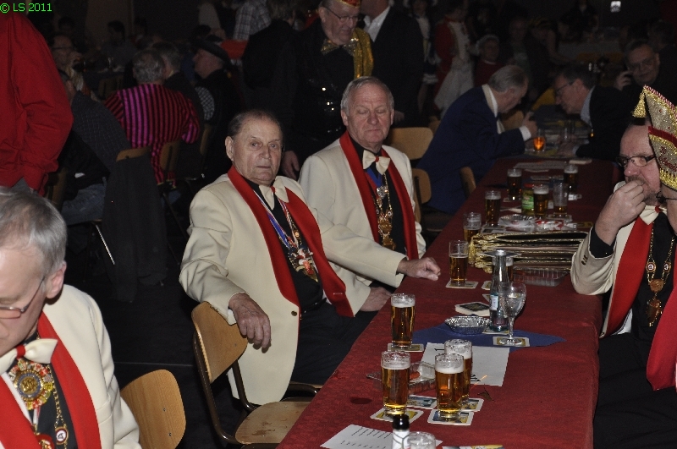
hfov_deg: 28.1
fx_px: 1352
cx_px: 338
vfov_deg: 18.9
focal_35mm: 72
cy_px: 224
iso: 400
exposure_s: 1/60
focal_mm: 48
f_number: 4.8
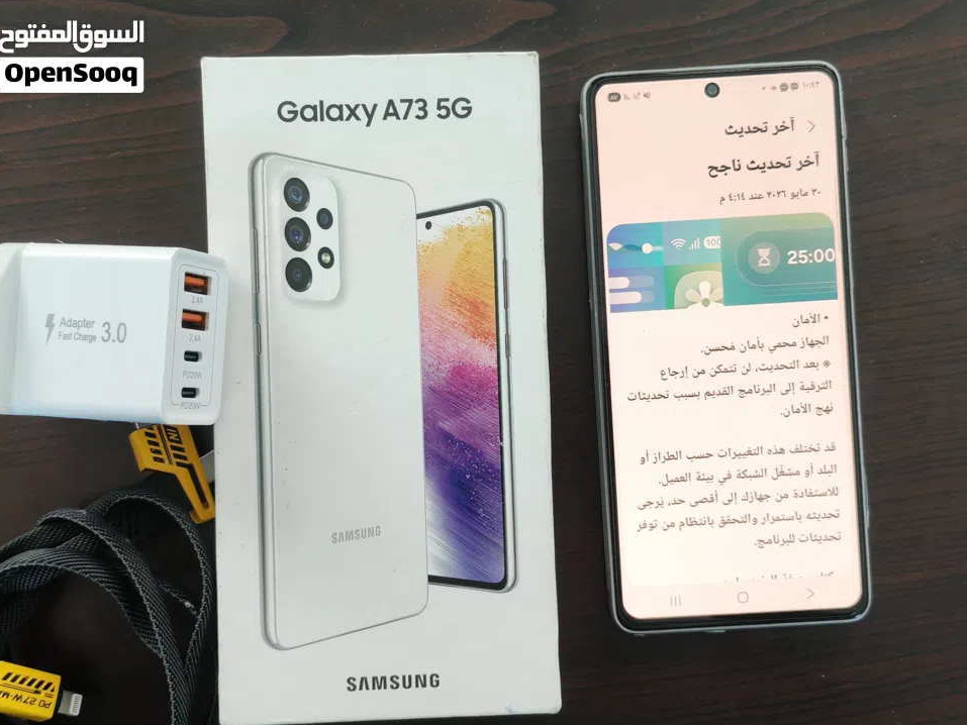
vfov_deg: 31.5
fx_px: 1285
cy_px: 384
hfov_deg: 41.2
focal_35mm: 46
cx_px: 490
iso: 1250
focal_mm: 6.12
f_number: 1.9
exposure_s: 1/100
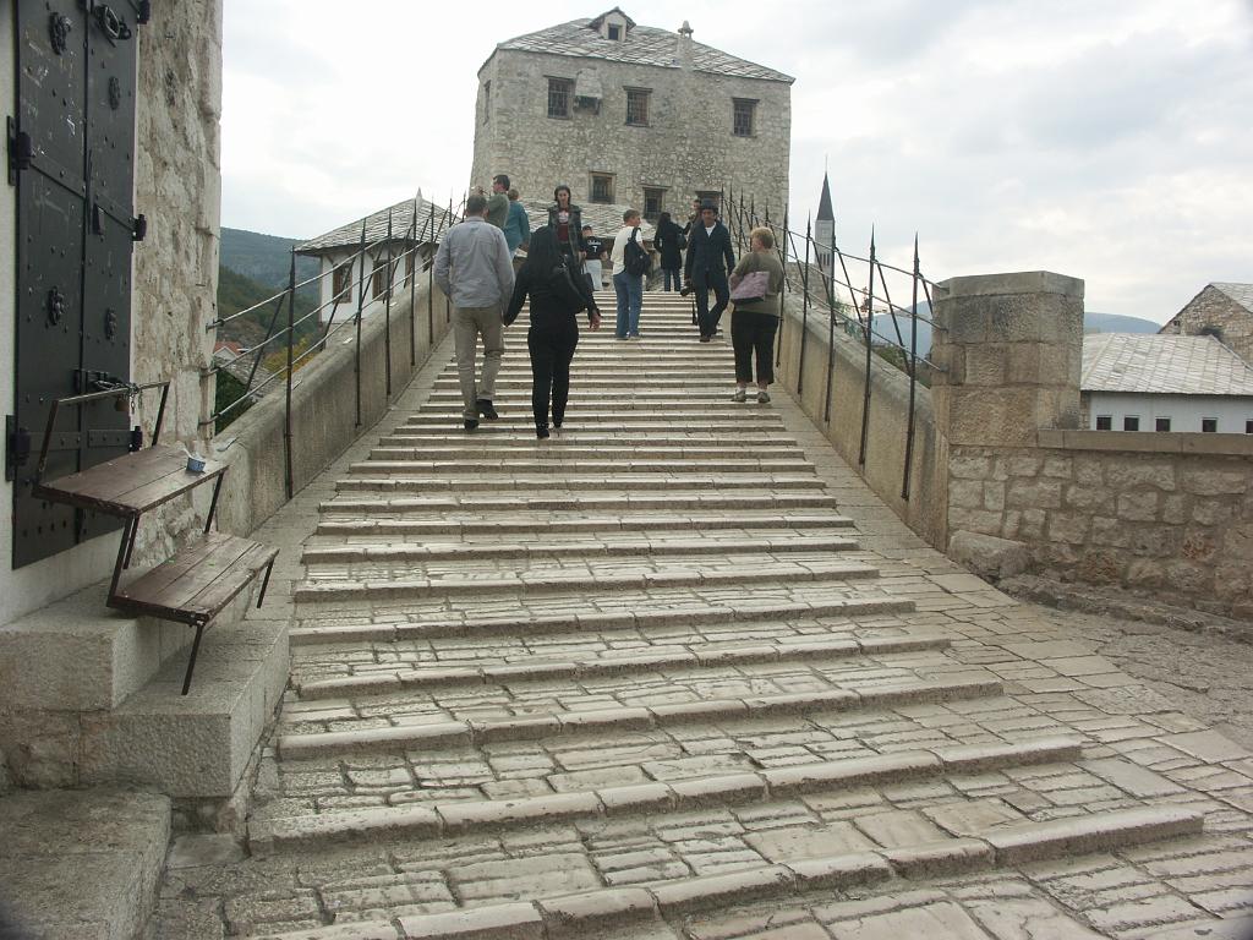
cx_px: 626
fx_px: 1303
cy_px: 470
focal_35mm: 36
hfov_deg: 51.4
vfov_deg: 39.7
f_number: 5.6
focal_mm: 9.38
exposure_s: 1/160
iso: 64
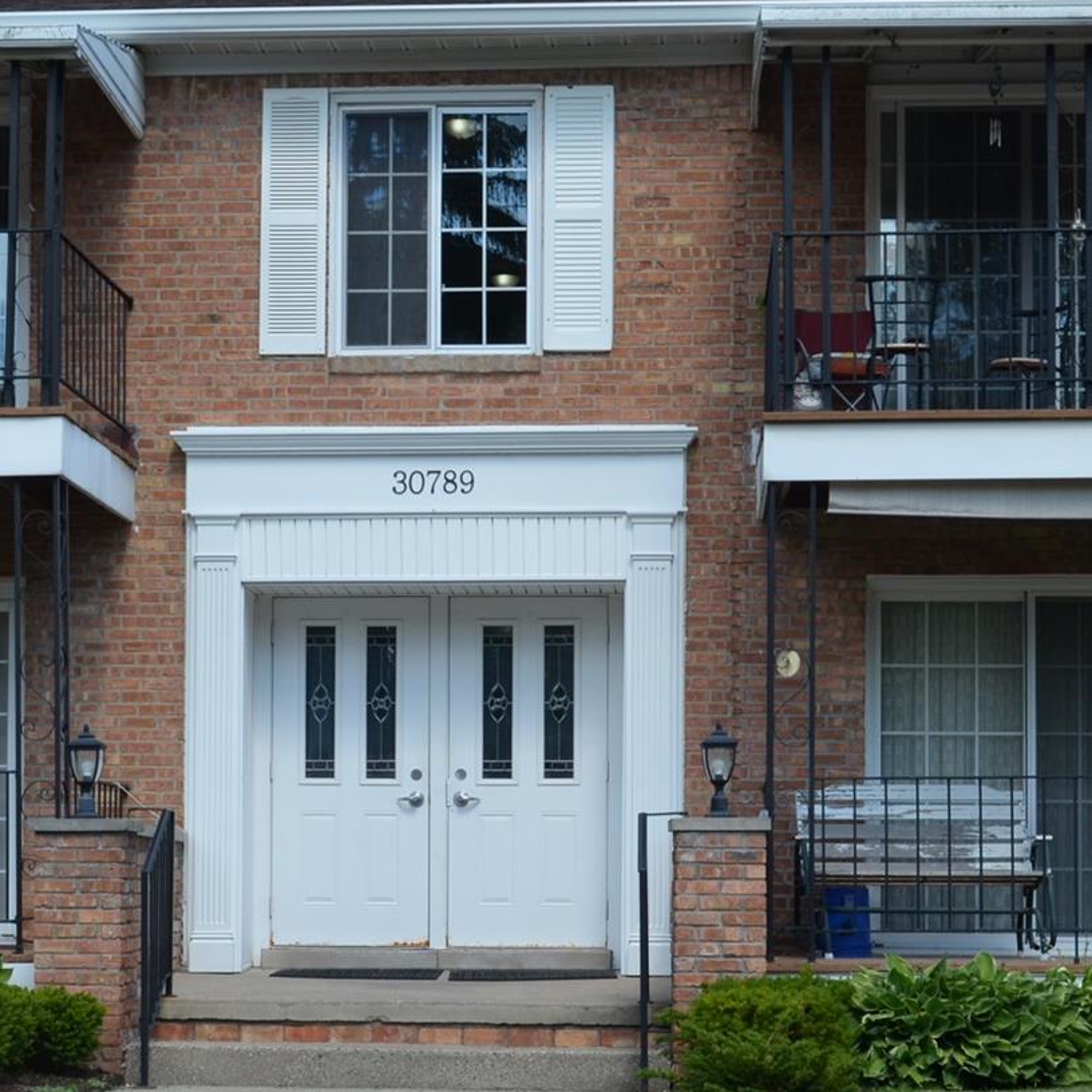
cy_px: 752
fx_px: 2962
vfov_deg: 20.8
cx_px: 454
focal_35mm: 83
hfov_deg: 20.9
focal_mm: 26
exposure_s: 1/250
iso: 200
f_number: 8
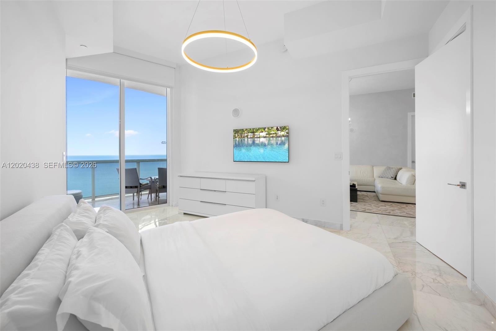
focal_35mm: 14
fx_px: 193
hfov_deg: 104.3
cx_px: 248
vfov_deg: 81.2
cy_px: 166
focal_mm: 14
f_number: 9
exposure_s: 1/6
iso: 100
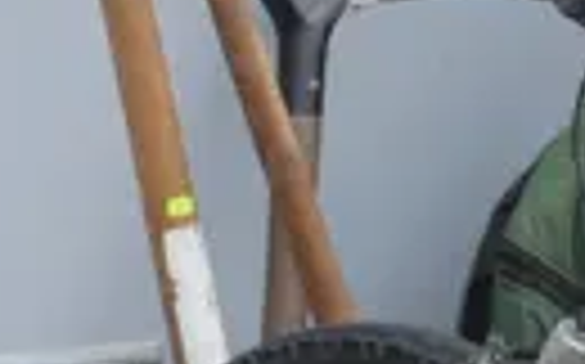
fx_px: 4253
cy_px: 1530
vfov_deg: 4.5
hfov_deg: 7.1
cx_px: -1098
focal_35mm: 267
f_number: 4.5
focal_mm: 16
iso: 200
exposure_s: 1/125
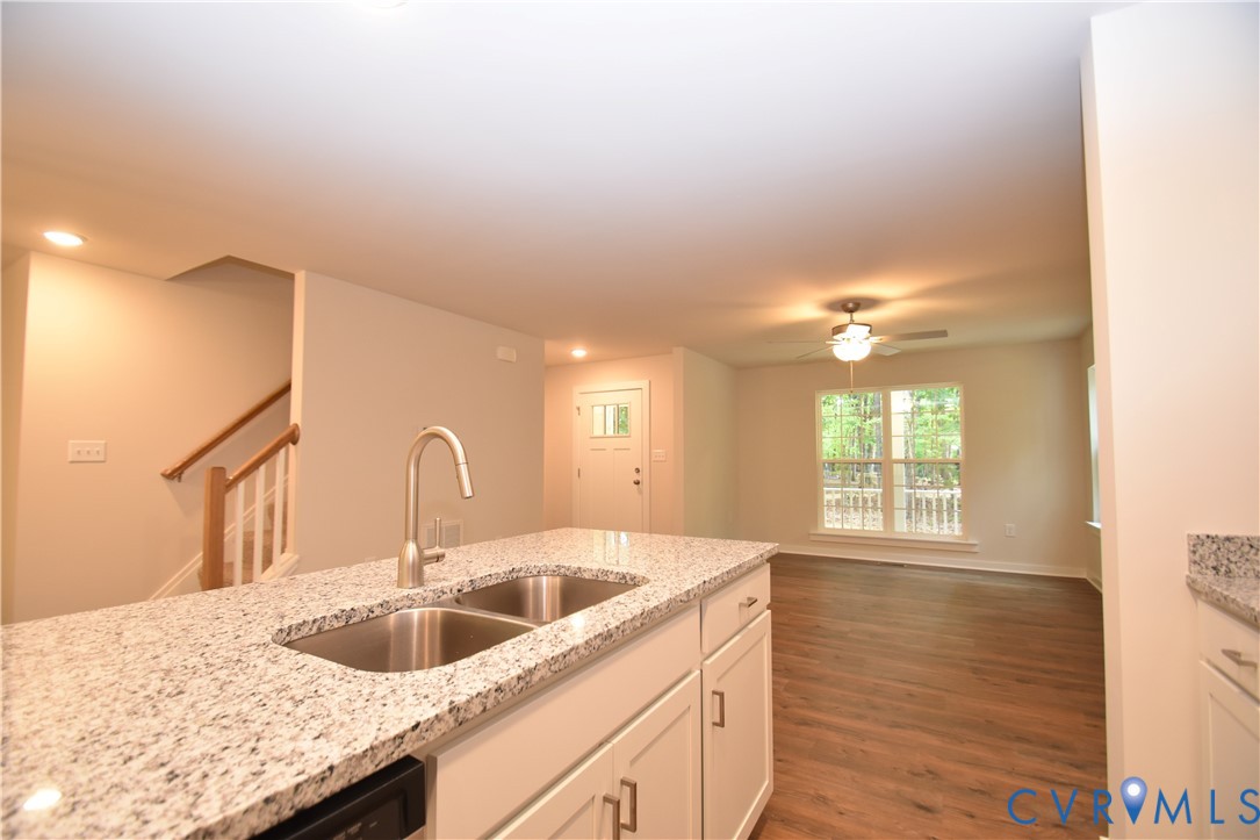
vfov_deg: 77.3
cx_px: 630
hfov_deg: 100.4
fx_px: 525
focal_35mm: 15
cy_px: 420
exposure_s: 1/60
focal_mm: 10
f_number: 4
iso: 800
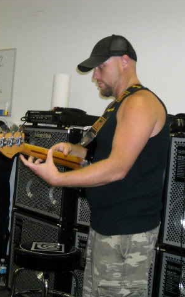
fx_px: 509
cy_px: 147
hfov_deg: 20.5
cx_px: 52
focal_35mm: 63
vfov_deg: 32.5
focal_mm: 7.1
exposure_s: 1/60
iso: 400
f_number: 3.1
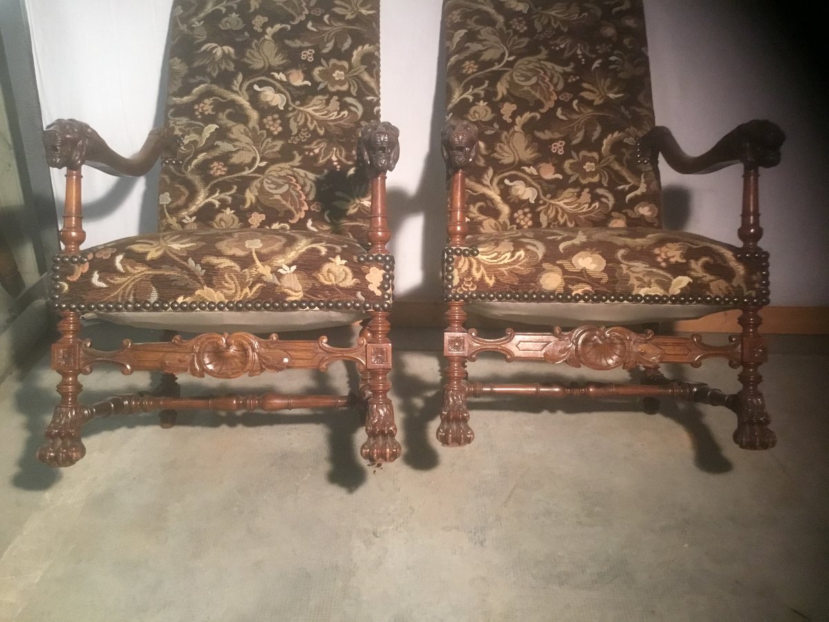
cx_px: 414
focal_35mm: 31
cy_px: 311
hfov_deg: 58.4
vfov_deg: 45.4
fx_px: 742
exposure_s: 1/25
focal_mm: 3.3
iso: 200
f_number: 2.4
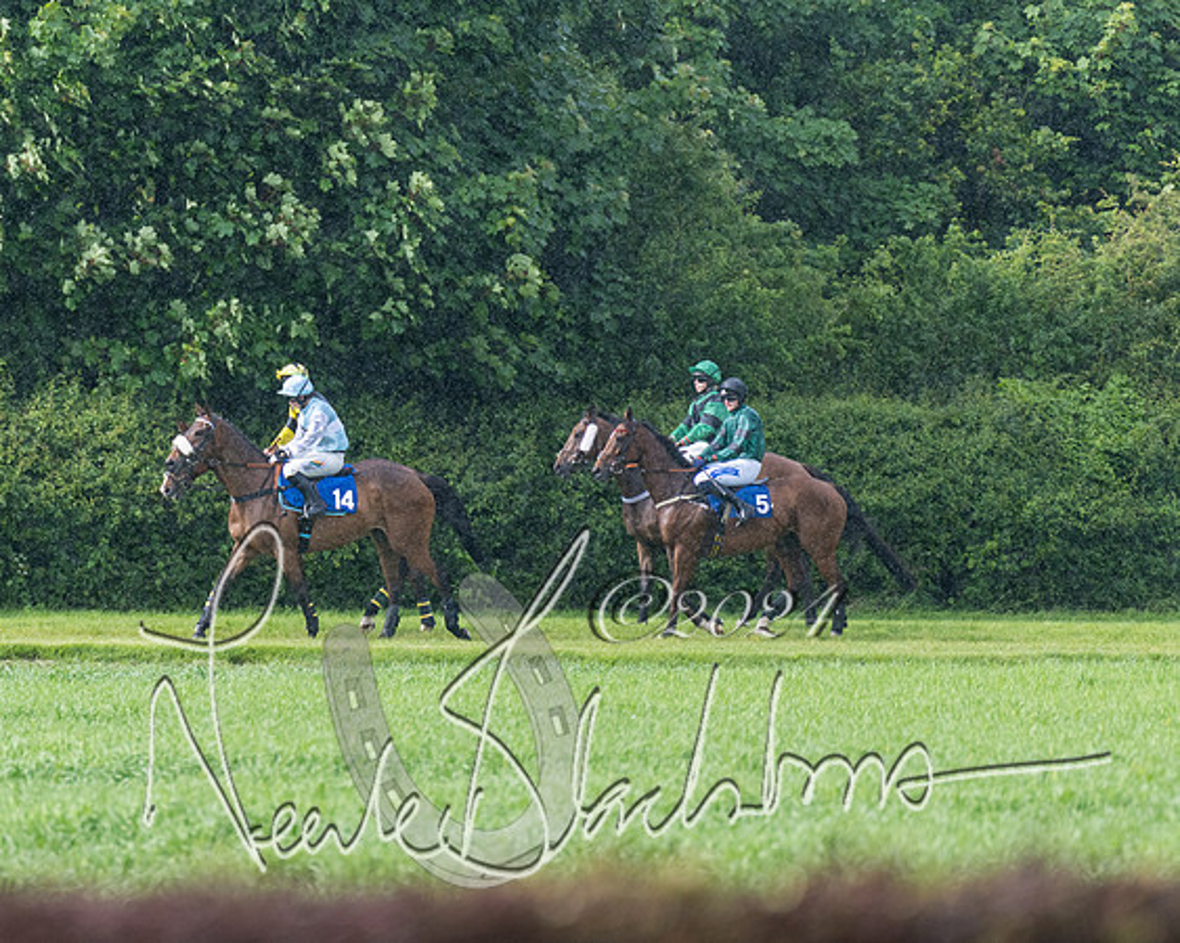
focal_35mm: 498
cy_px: 449
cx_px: 410
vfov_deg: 3.1
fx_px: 17392
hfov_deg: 3.9
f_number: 4
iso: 400
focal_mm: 280
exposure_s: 1/1600
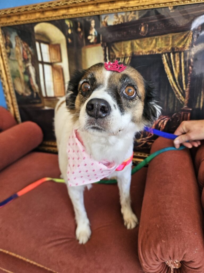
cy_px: 136
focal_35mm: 23
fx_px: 181
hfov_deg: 58.9
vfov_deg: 73.9
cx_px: 102
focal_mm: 5.4
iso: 80
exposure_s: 1/207
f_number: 1.8
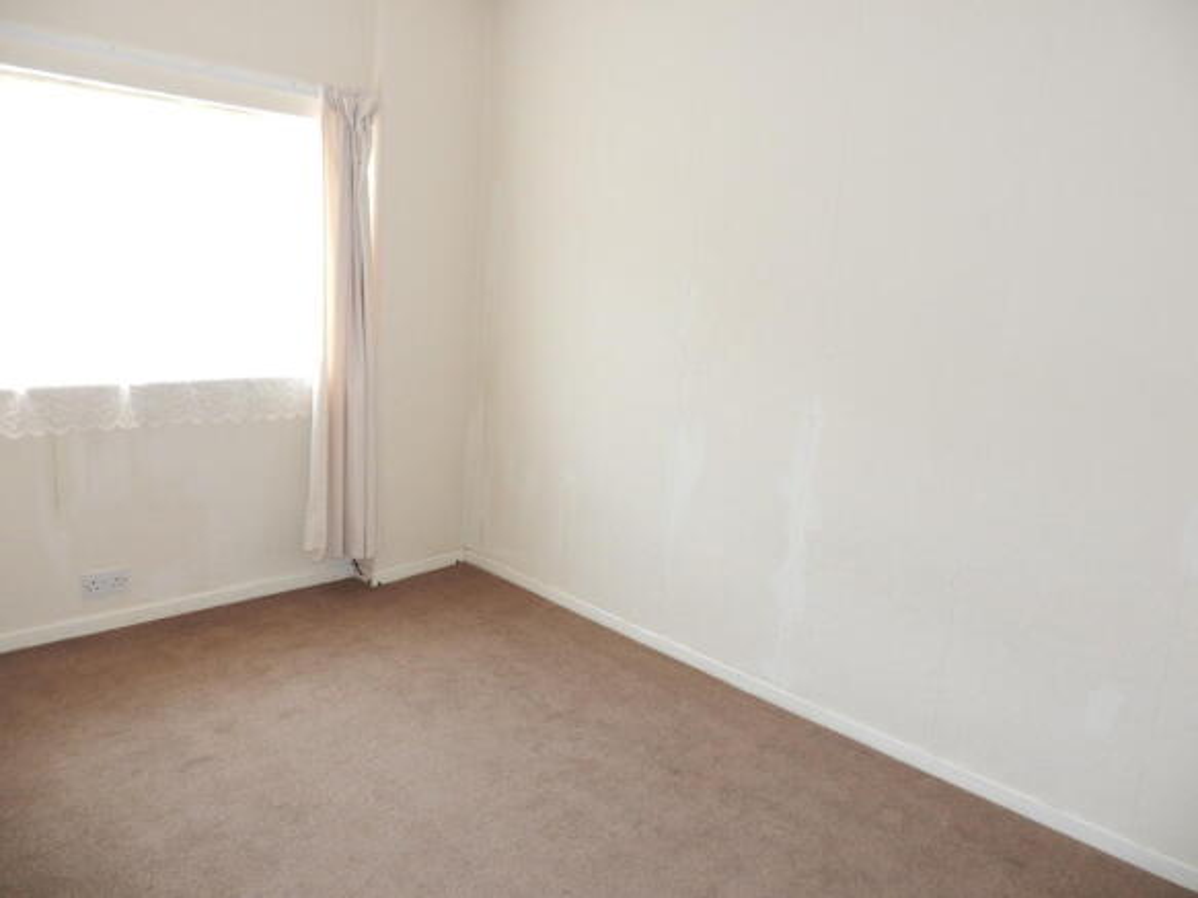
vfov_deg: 54.9
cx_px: 599
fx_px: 865
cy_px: 449
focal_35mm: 25
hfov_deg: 69.4
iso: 200
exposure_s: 1/30
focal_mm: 4.5
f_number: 3.7
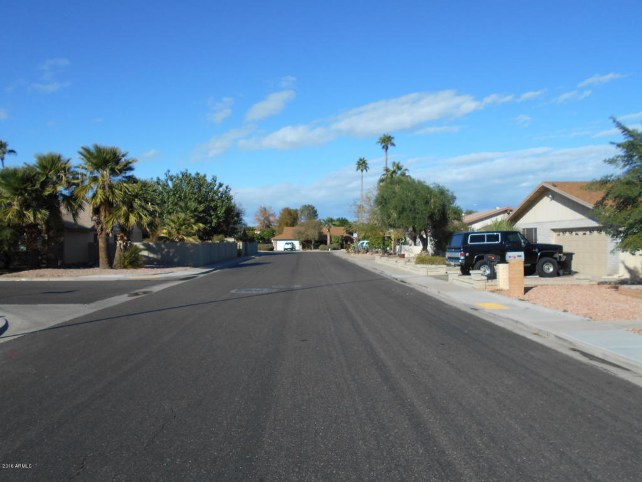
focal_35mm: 26
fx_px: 482
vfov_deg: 53.1
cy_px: 241
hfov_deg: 67.3
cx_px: 321
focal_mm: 4.6
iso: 80
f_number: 3.2
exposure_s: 1/1250
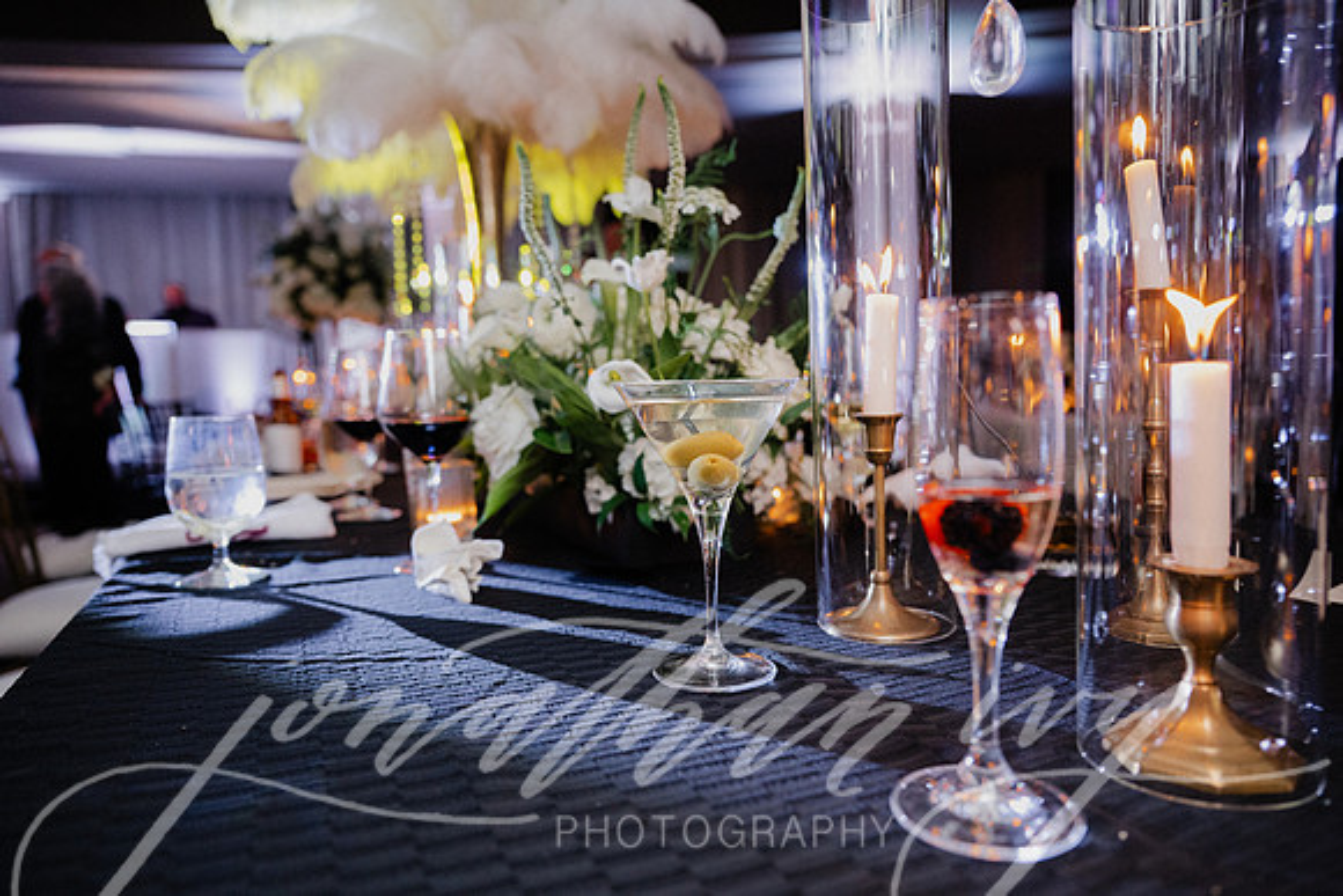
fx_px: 896
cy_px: 448
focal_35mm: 24
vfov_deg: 53.2
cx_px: 672
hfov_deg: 73.7
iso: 2000
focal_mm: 24
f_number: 2.8
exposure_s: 1/125
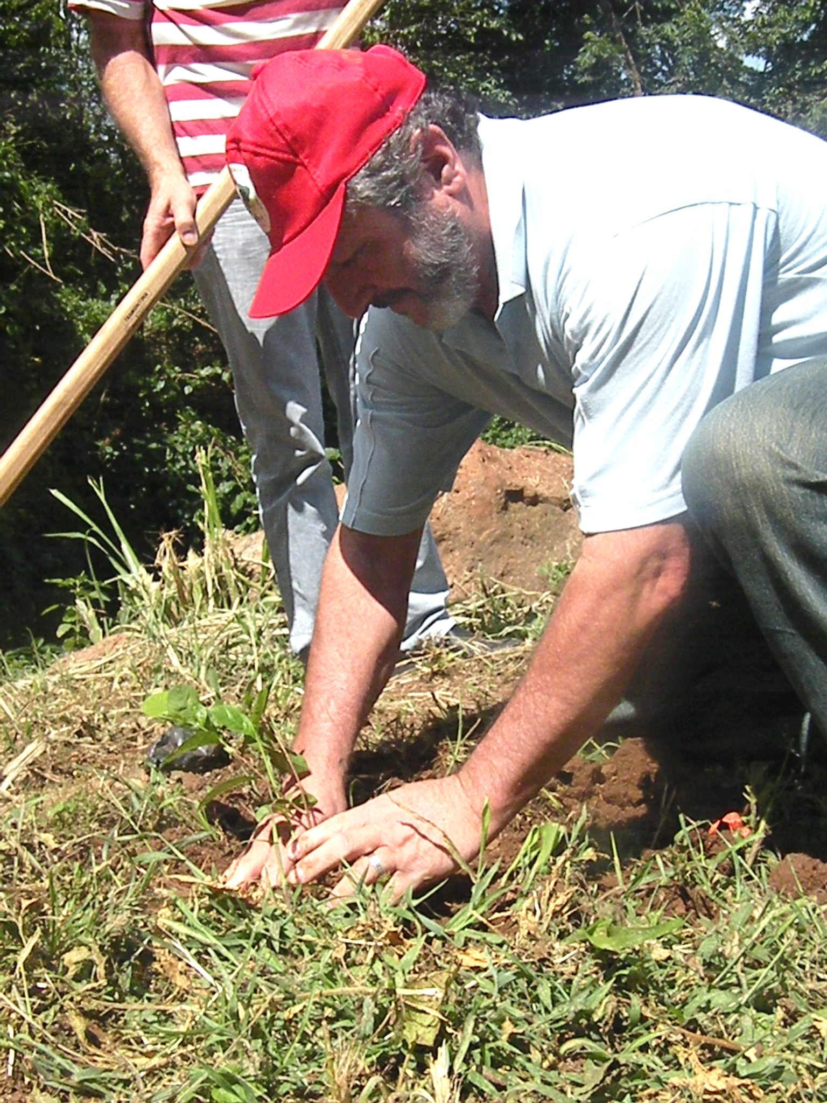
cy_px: 552
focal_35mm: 42
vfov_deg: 44.8
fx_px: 1338
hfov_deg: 34.3
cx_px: 414
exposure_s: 1/2132
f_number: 6.3
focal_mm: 7.4
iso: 640
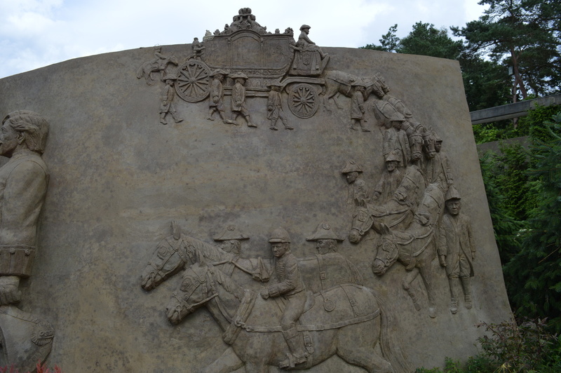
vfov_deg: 47.9
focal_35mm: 27
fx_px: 420
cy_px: 186
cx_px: 280
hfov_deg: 67.4
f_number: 8
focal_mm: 18
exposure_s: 1/200
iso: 100
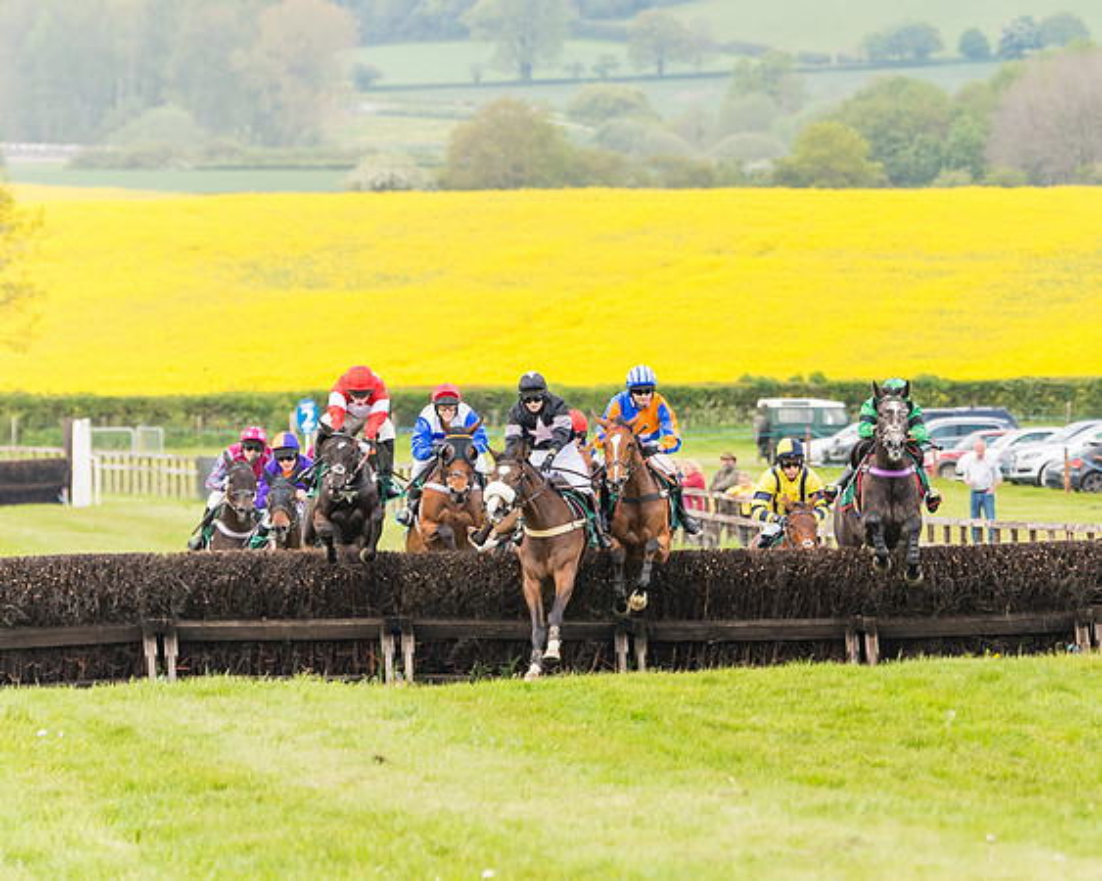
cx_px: 911
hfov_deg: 5.0
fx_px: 12584
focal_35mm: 386
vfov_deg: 4.0
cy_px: 394
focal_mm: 155
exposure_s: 1/1250
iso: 640
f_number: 4
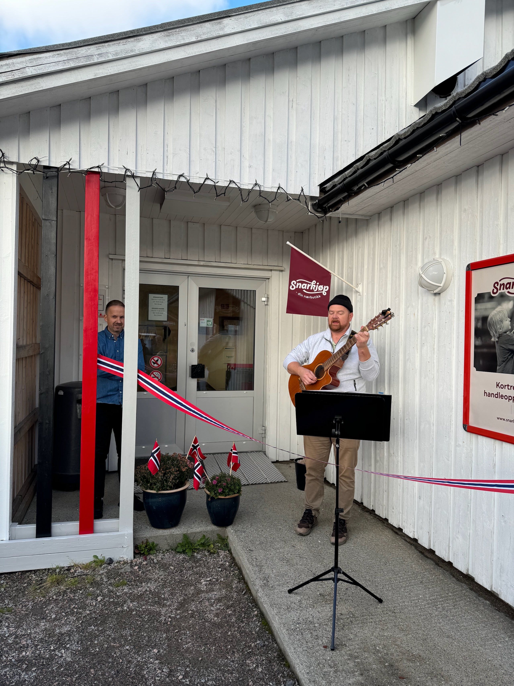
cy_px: 343
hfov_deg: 56.8
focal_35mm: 24
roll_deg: -1.5
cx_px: 257
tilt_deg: +0.3
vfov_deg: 71.6
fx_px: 475
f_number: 1.78
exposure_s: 1/723
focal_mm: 6.76
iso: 80
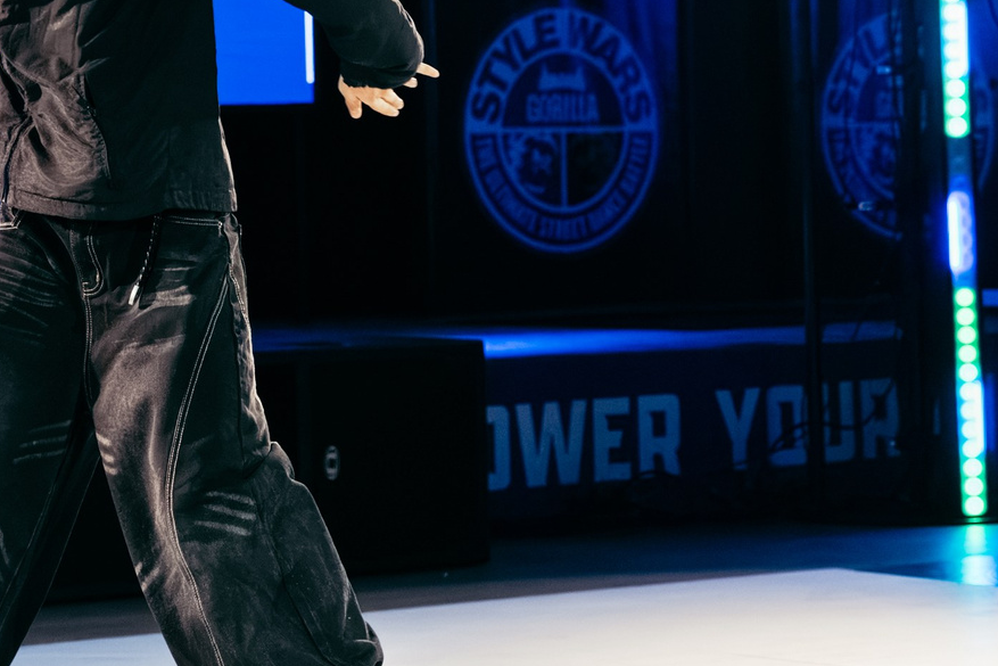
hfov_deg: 14.3
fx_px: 3965
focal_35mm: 143
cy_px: 174
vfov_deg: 9.6
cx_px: 287
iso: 2500
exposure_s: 1/800
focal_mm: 49
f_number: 2.8
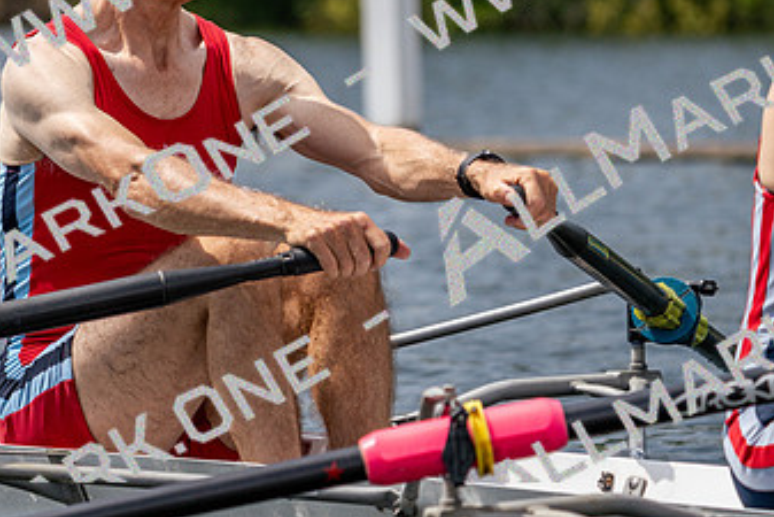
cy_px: 88
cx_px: 241
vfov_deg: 4.0
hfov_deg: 6.0
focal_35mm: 344
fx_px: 7399
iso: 200
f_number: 5.6
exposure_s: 1/1600
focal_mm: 200
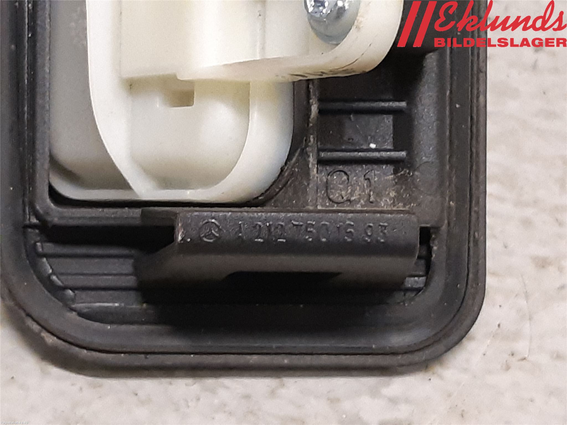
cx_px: 284
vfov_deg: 53.1
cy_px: 212
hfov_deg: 67.3
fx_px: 426
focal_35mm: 26
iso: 250
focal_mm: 3.93
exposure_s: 1/50
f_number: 1.7
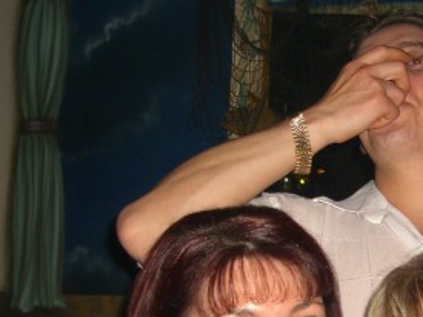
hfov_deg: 23.1
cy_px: 272
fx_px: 1014
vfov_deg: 17.6
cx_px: 358
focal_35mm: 83
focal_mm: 7.9
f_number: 2.8
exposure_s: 1/60
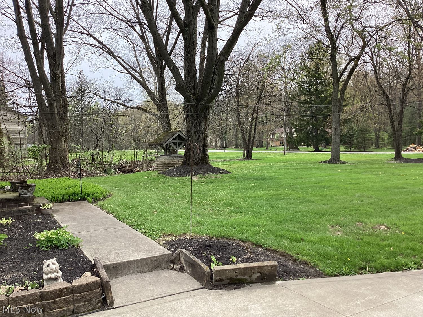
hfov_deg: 58.4
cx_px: 212
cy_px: 158
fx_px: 379
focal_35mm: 31
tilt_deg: -1.9
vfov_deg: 45.4
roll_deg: +1.3
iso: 40
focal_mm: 3.3
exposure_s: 1/120
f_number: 2.4
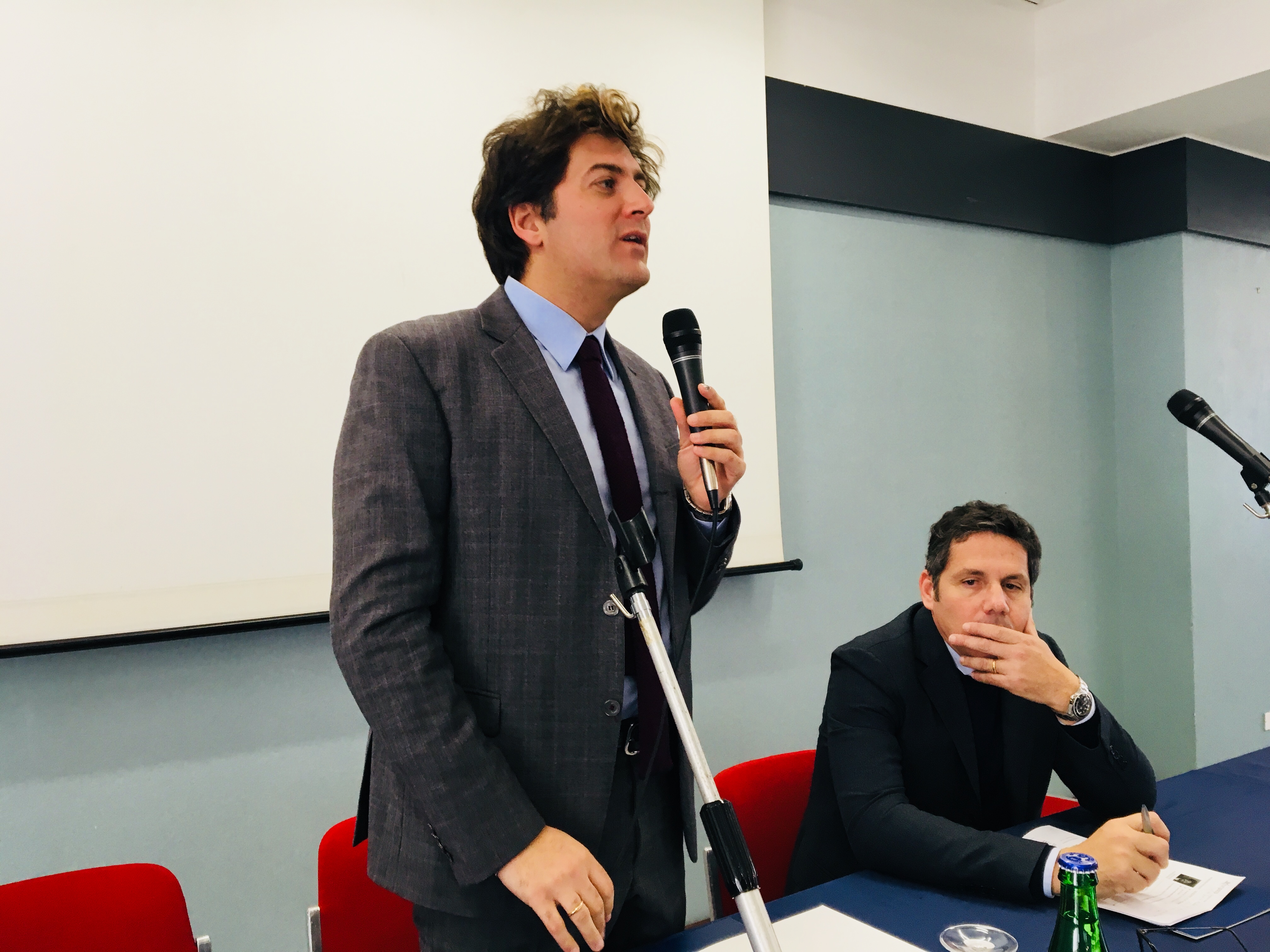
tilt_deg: -0.9
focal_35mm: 29
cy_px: 476
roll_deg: +1.4
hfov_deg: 61.7
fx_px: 1064
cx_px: 635
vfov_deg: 48.2
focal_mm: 4.15
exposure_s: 1/33
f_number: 2.2
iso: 80
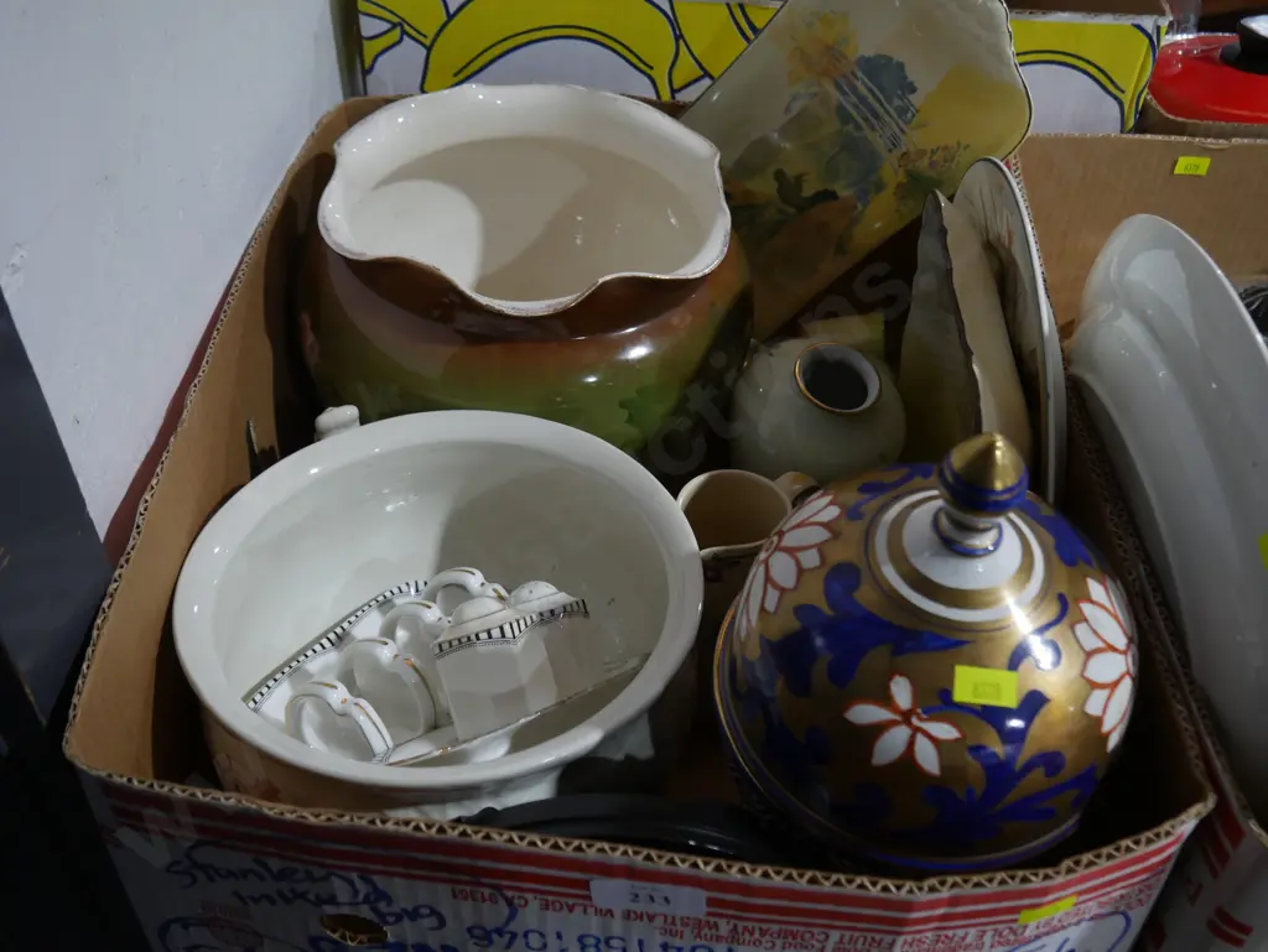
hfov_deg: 53.9
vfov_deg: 41.8
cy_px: 476
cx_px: 634
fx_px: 1246
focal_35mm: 34
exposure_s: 1/60
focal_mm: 17
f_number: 4
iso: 640
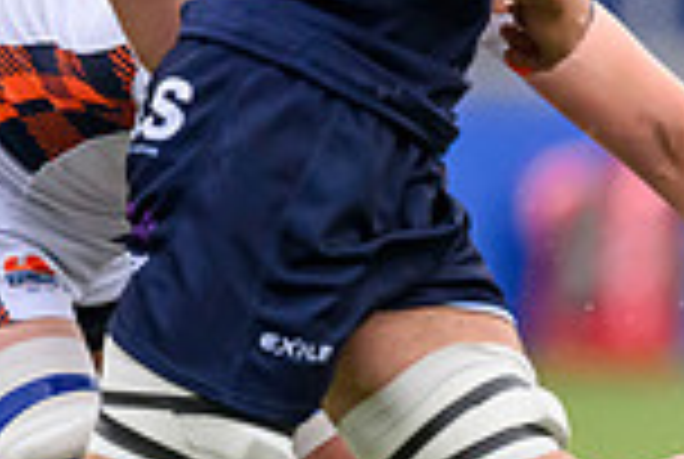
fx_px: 45156
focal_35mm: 2372
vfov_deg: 0.6
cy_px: 585
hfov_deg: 0.9
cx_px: 1449
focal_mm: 560
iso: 4000
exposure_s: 1/3200
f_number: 4
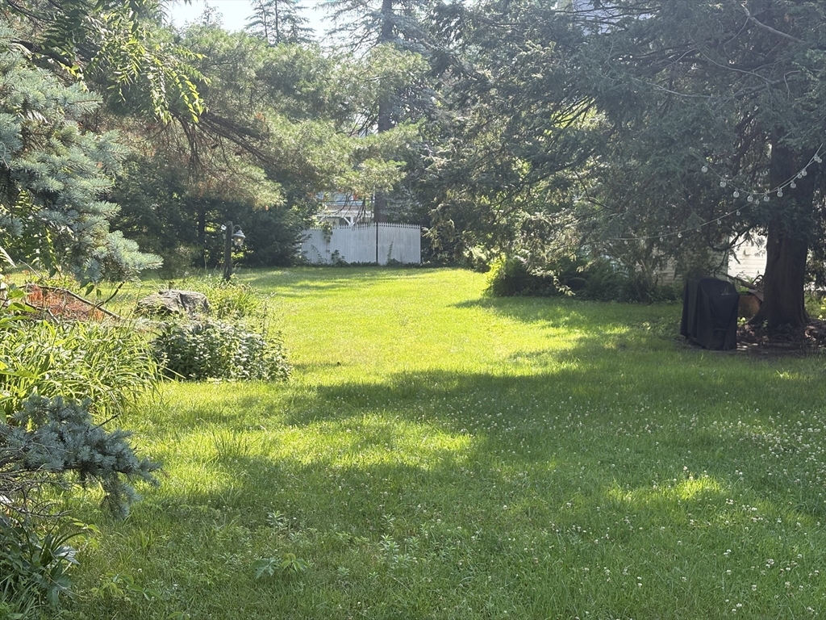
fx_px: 1241
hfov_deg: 36.8
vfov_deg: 28.0
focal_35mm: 52
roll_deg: -1.0
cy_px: 310
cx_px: 413
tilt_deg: -4.8
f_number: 1.6
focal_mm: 5.96
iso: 32
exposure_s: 1/566
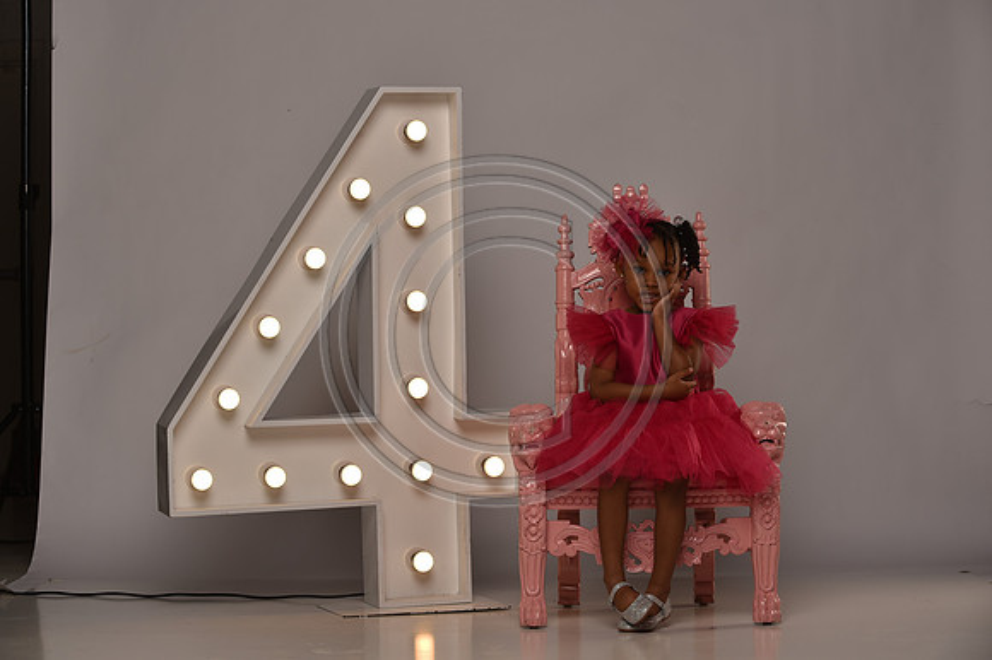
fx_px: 2203
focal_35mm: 80
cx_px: 496
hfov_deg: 25.4
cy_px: 330
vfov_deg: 17.0
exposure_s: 1/160
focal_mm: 80
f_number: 5.6
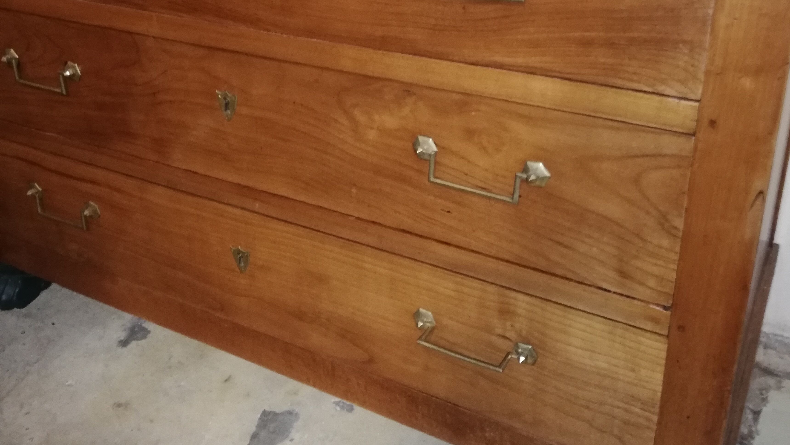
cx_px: 397
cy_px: 102
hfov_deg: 52.8
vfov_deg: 30.6
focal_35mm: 38
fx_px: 796
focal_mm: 3.81
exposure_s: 1/16.7
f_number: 2.2
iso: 640
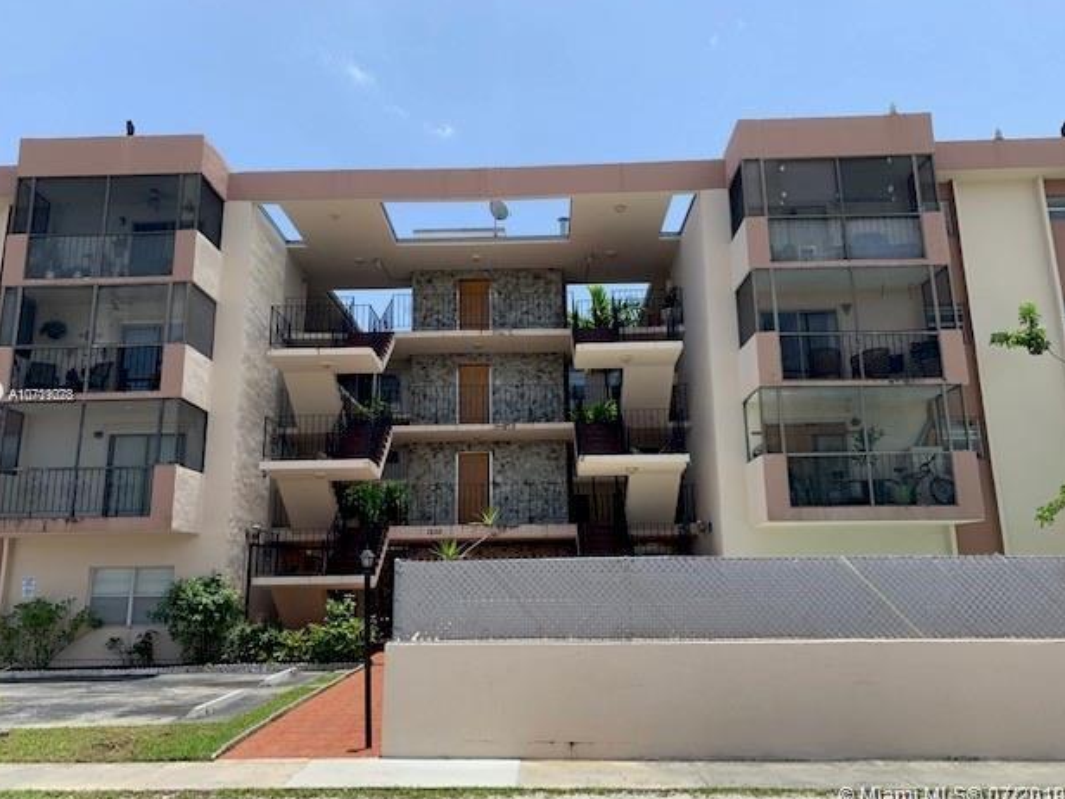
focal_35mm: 27
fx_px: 831
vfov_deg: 51.4
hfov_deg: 65.3
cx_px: 520
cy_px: 396
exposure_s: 1/1748
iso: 25
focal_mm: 4.25
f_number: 1.8
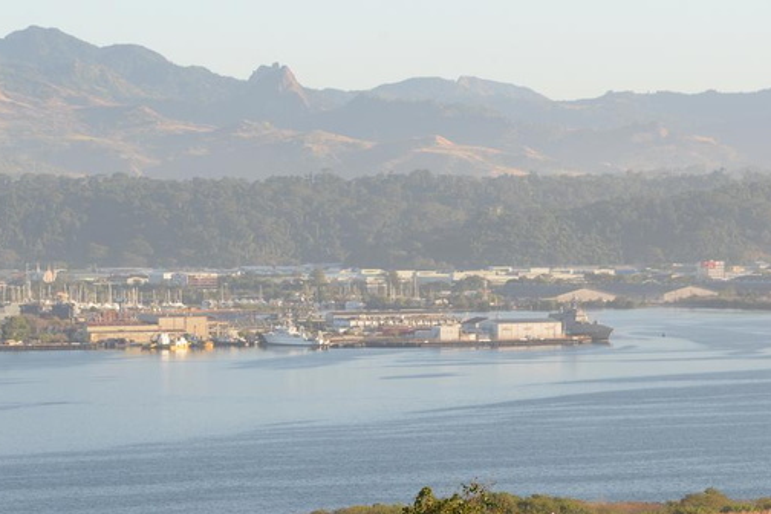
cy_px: 355
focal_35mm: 165
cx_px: 268
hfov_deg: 12.4
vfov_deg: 8.3
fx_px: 3533
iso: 125
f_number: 8
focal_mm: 105
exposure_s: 1/125
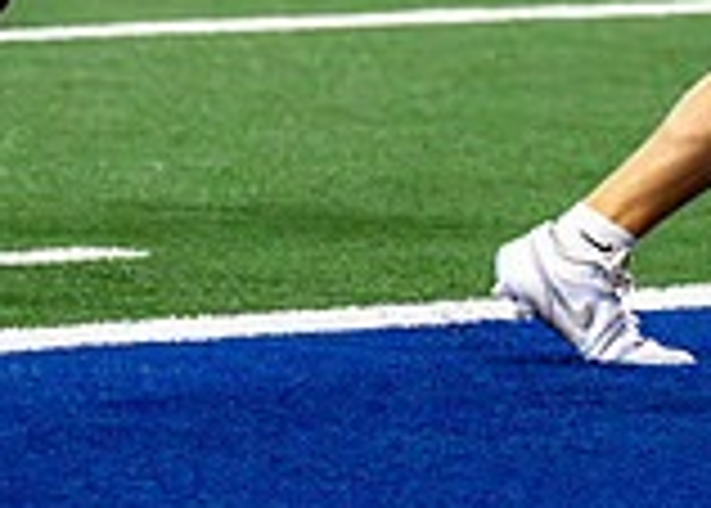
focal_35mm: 781
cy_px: -379
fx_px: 15777
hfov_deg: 2.6
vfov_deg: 1.8
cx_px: 1201
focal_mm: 129
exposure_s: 1/2000
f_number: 2.8
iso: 5000
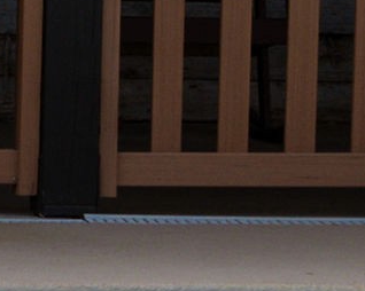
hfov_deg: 5.5
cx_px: -875
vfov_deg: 4.8
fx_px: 3455
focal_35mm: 320
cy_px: 193
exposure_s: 1/160
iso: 100
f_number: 9
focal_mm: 24
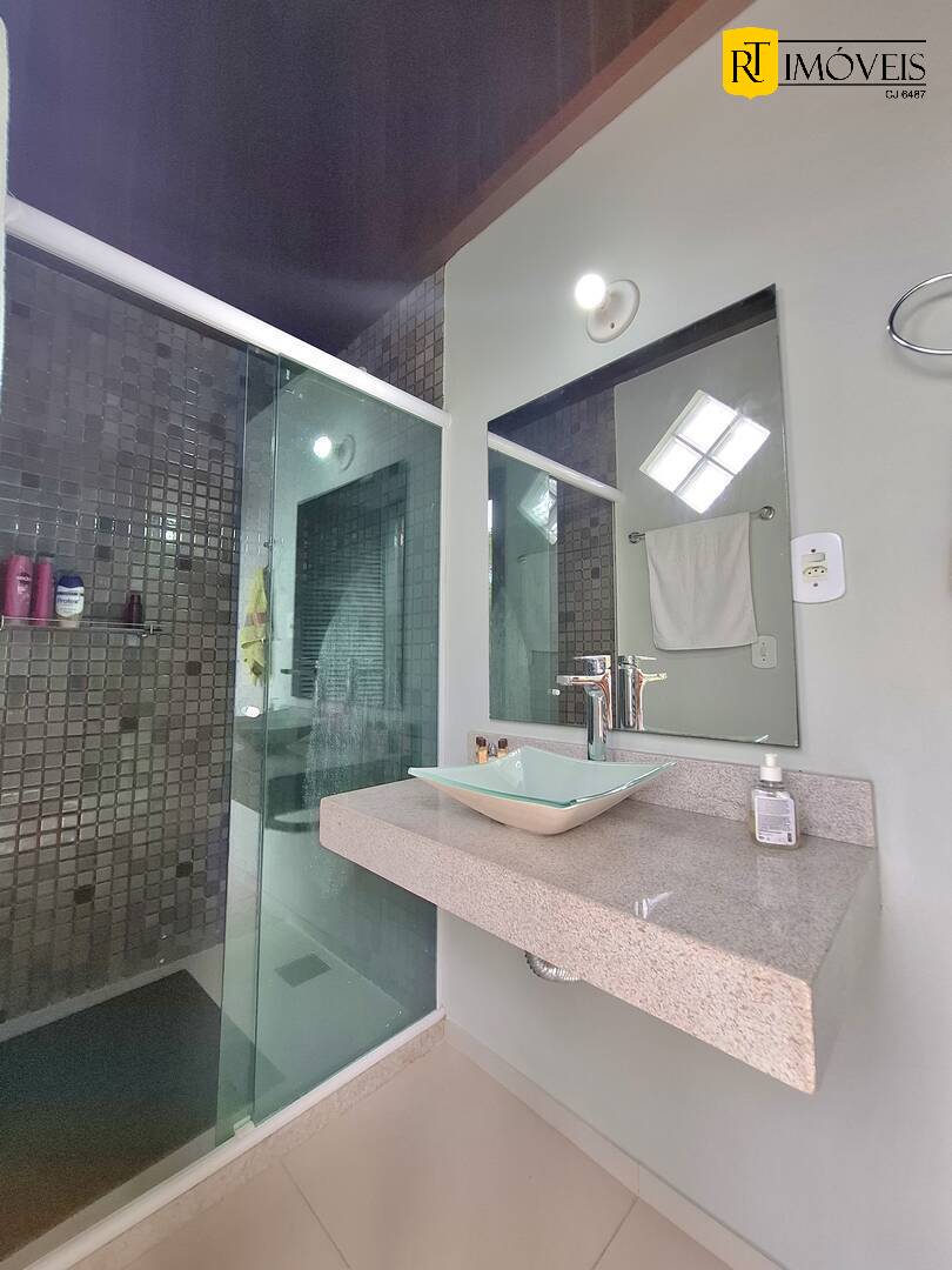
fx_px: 477
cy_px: 635
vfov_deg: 106.2
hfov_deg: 89.9
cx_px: 476
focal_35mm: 13
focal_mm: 1.74
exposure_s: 1/60.2
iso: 50
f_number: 2.2
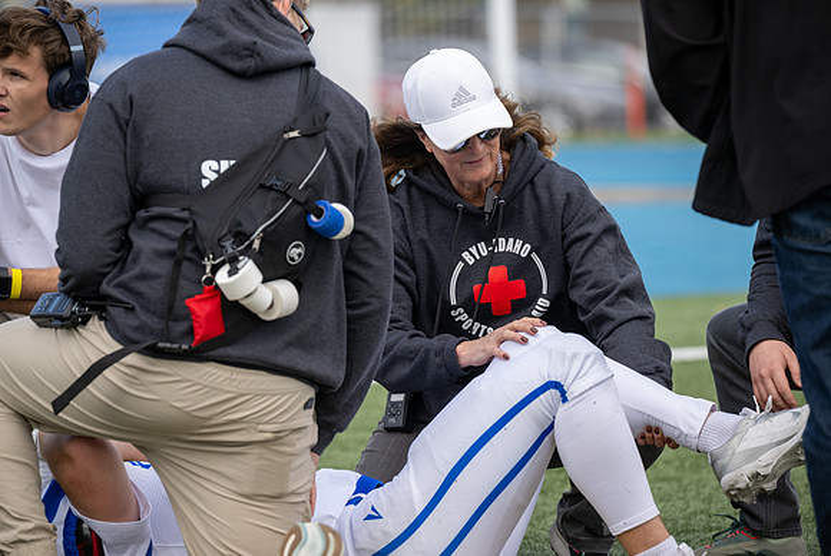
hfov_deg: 10.3
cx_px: 414
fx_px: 4632
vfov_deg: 6.9
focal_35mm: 200
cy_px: 278
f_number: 4
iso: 200
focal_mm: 200
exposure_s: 1/640
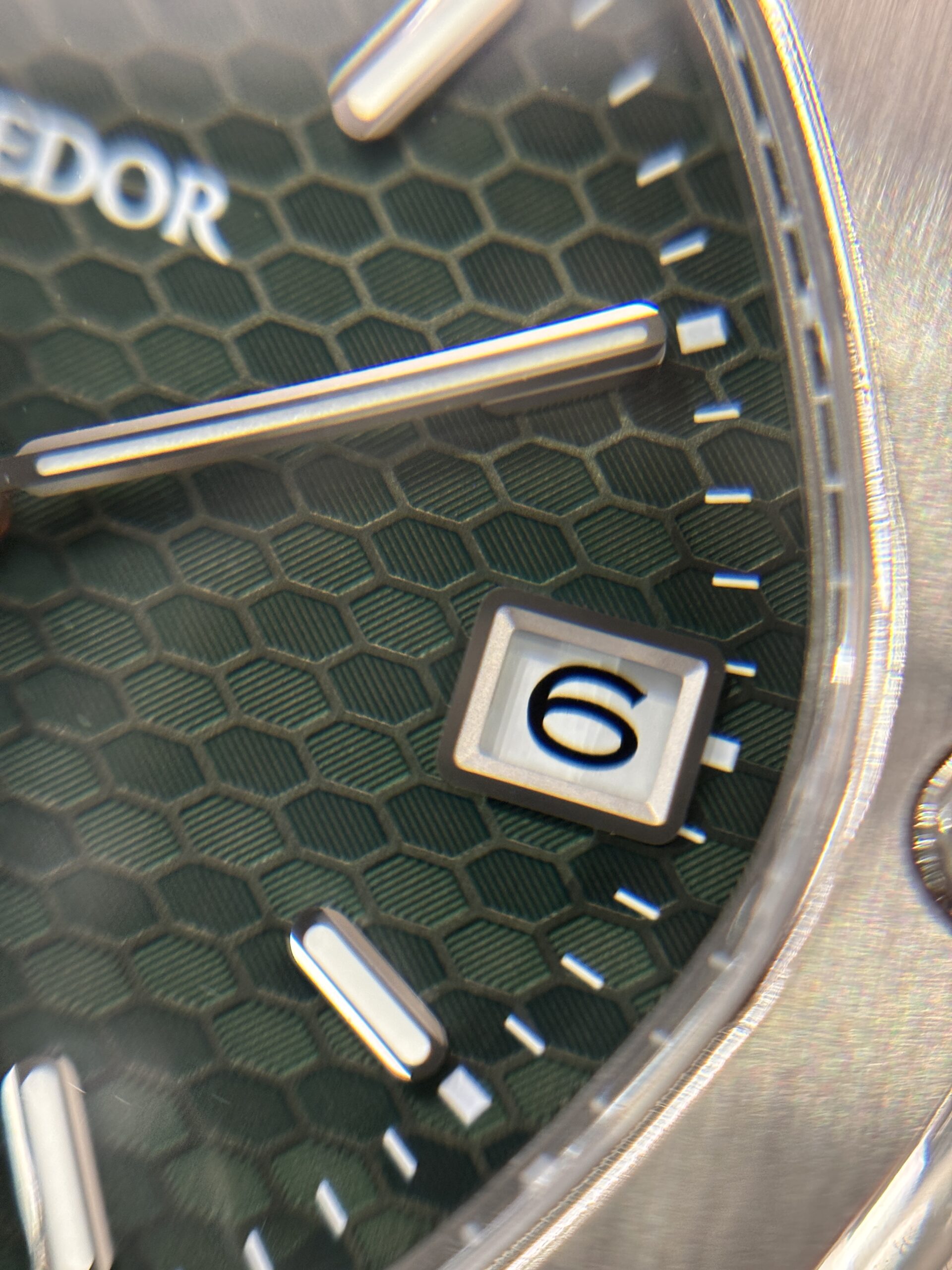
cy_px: 635
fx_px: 1907
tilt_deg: -71.4
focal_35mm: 52
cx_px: 476
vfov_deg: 36.8
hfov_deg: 28.0
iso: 200
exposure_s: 1/40
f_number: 1.6
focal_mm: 5.96
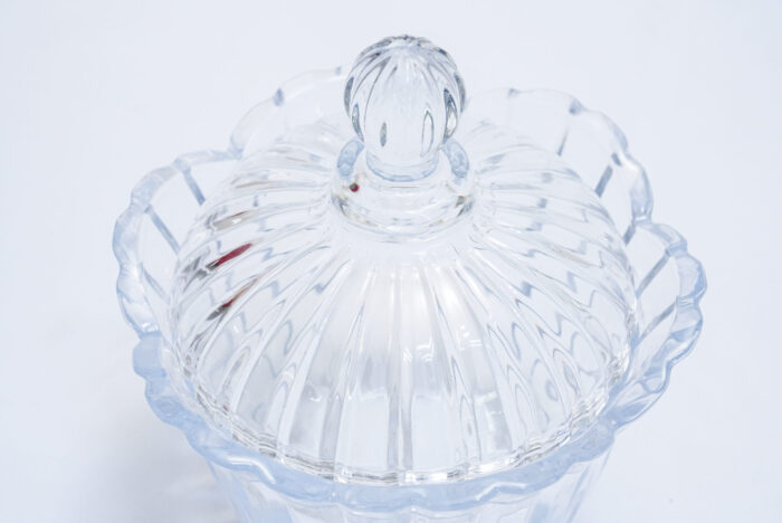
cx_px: 391
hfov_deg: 30.9
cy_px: 262
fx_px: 1413
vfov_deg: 21.0
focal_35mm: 65
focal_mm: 65
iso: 3200
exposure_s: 1/125
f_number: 13
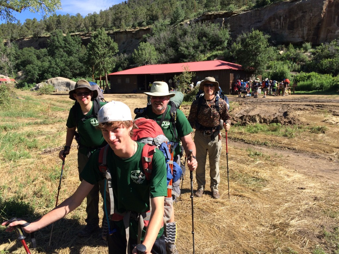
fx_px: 284
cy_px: 127
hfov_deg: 61.7
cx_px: 170
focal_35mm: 29
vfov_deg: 48.2
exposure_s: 1/1001
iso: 32
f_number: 2.2
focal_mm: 4.15
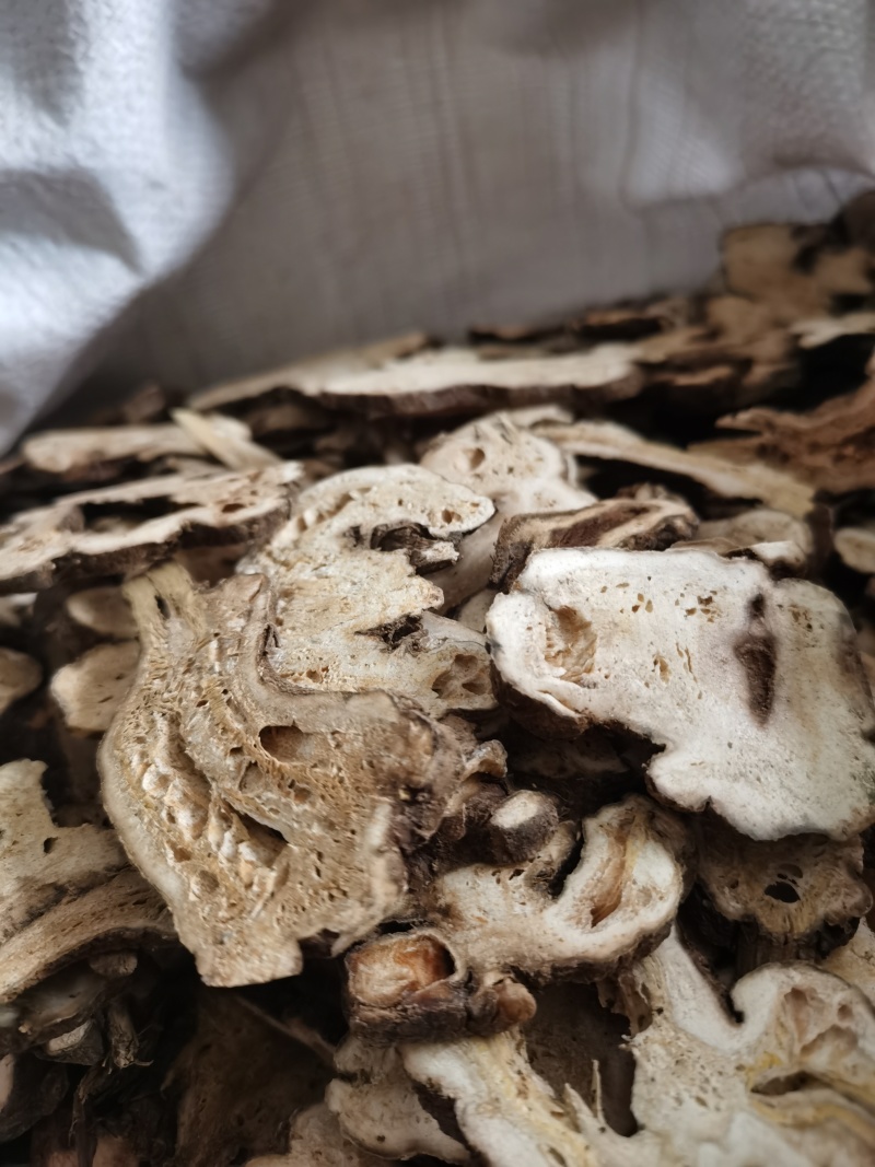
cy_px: 584
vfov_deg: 65.3
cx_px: 438
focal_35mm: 27
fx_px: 910
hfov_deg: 51.3
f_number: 1.8
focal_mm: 5.58
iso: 500
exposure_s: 1/33.3
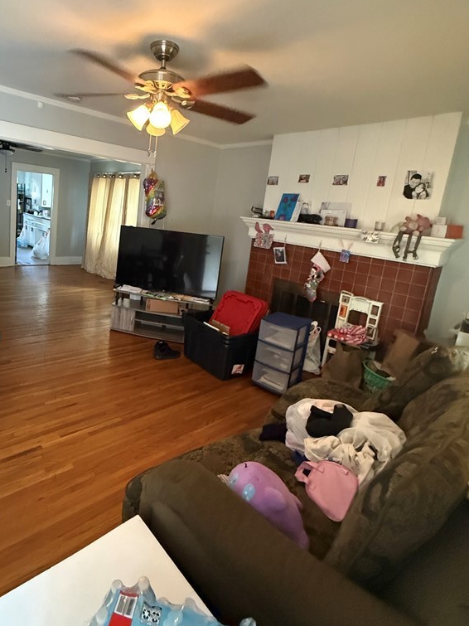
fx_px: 343
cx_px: 157
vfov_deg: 84.2
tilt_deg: -8.8
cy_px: 272
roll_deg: -6.4
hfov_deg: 66.9
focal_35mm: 19
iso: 1250
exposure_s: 1/60
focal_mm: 2.22
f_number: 2.2
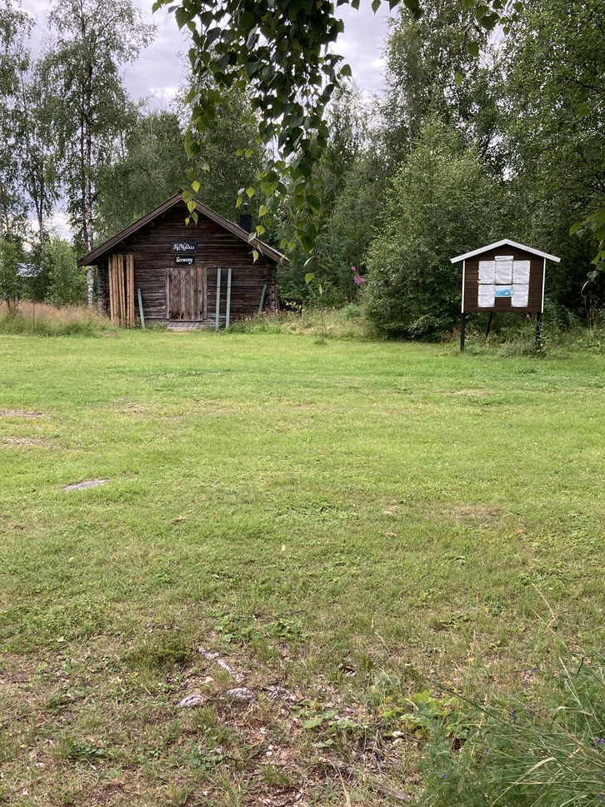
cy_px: 440
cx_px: 212
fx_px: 863
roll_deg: +0.5
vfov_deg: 50.1
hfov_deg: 38.3
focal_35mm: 37
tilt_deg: -9.3
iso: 20
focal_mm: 3.99
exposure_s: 1/291
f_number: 1.8
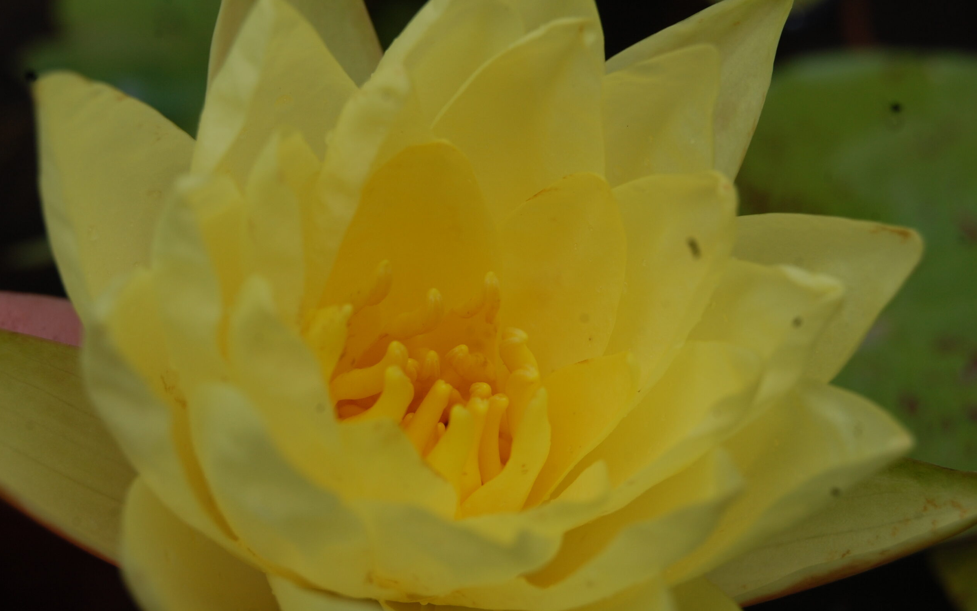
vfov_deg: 15.5
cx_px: 489
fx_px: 2250
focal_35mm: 85
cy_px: 302
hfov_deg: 24.5
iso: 200
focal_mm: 55
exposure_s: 1/400
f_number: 10
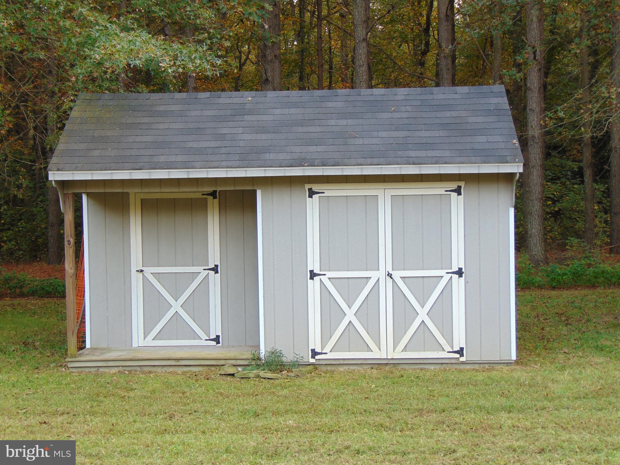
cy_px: 232
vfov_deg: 24.4
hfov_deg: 32.2
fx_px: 1075
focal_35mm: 60
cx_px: 310
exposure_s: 1/40
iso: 80
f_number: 3.6
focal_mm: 10.8
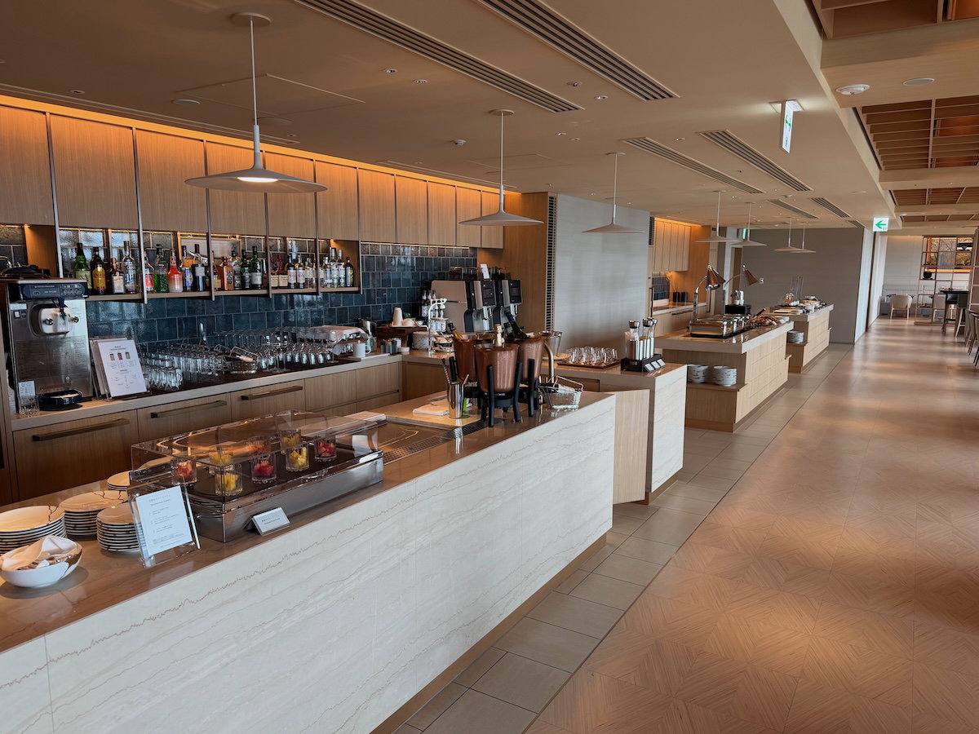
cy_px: 367
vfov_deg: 56.8
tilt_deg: -8.6
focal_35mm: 24
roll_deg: -0.3
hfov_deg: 71.6
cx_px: 490
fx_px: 679
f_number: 1.78
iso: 100
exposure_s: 1/120
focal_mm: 6.76
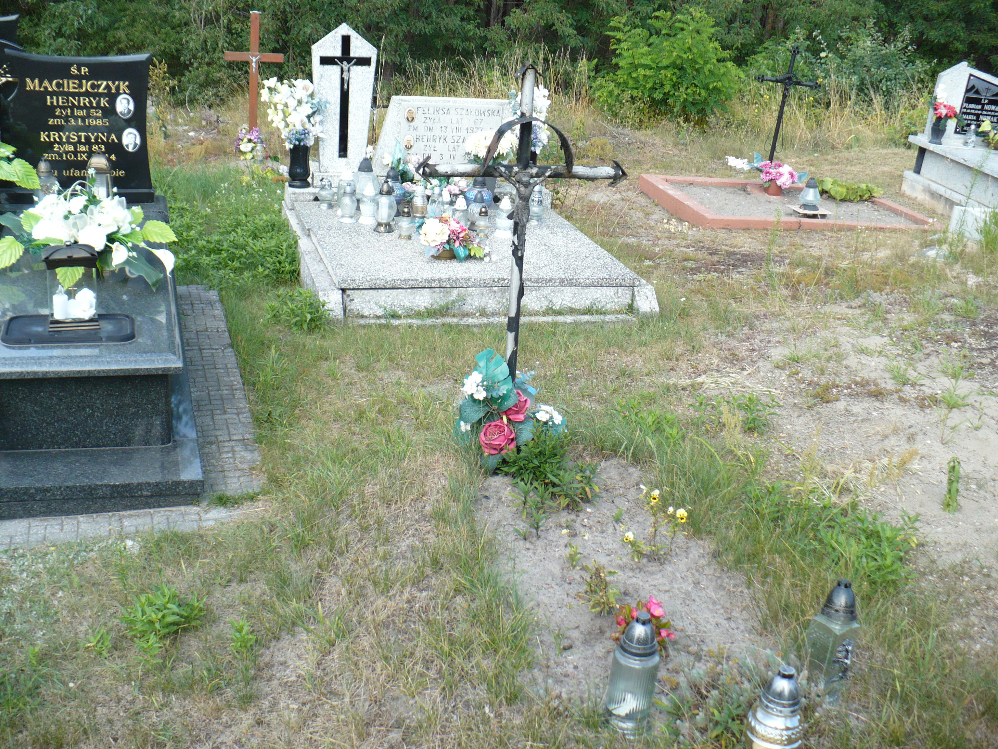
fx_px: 1067
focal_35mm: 37
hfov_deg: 50.1
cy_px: 374
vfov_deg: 38.7
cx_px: 499
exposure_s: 1/320
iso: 100
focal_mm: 6.1
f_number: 2.8
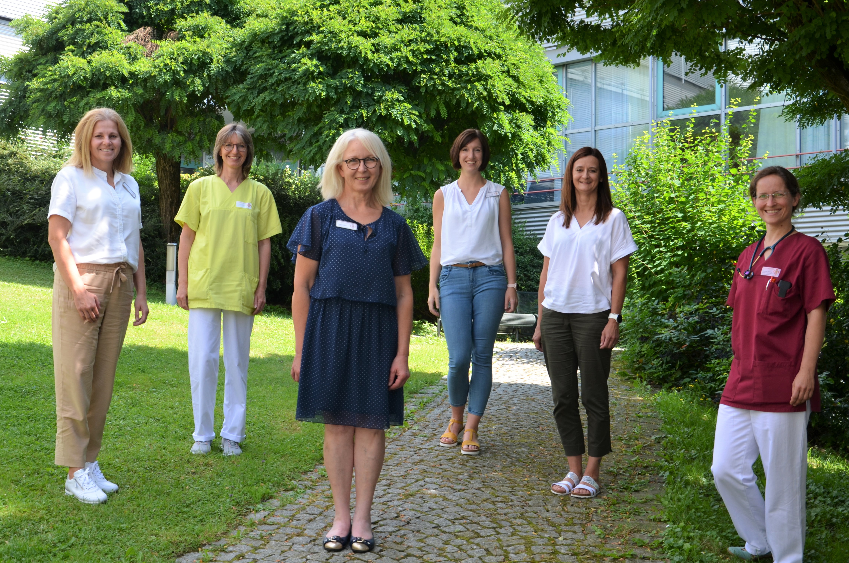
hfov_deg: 46.5
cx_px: 424
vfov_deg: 31.8
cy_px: 282
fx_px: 989
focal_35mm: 42
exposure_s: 1/160
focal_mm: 28
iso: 200
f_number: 6.3
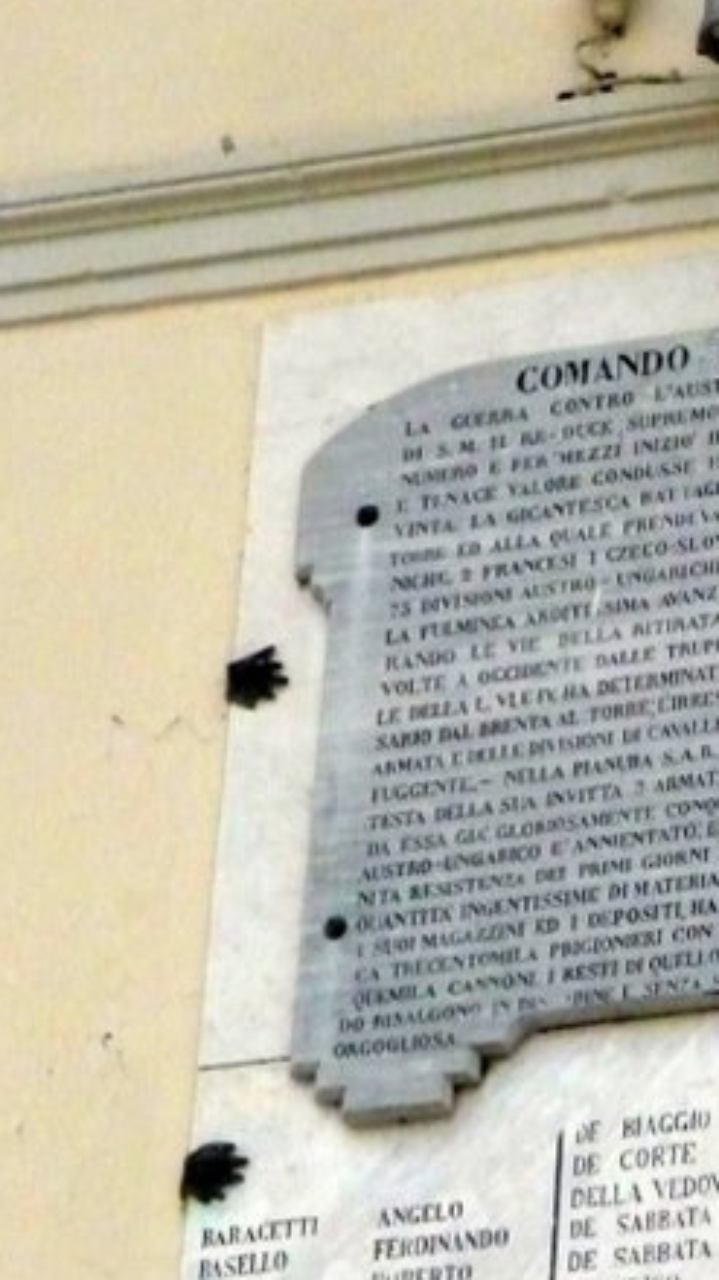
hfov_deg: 4.9
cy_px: 650
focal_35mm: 249
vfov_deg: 8.7
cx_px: 728
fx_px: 8452
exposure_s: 1/1600
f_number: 11
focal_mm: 27.1
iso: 1600
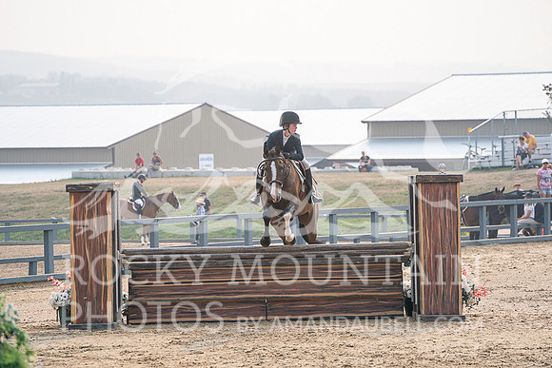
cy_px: 184
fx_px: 3205
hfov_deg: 9.8
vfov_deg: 6.6
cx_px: 276
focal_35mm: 209
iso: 500
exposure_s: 1/1000
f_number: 5.6
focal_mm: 209
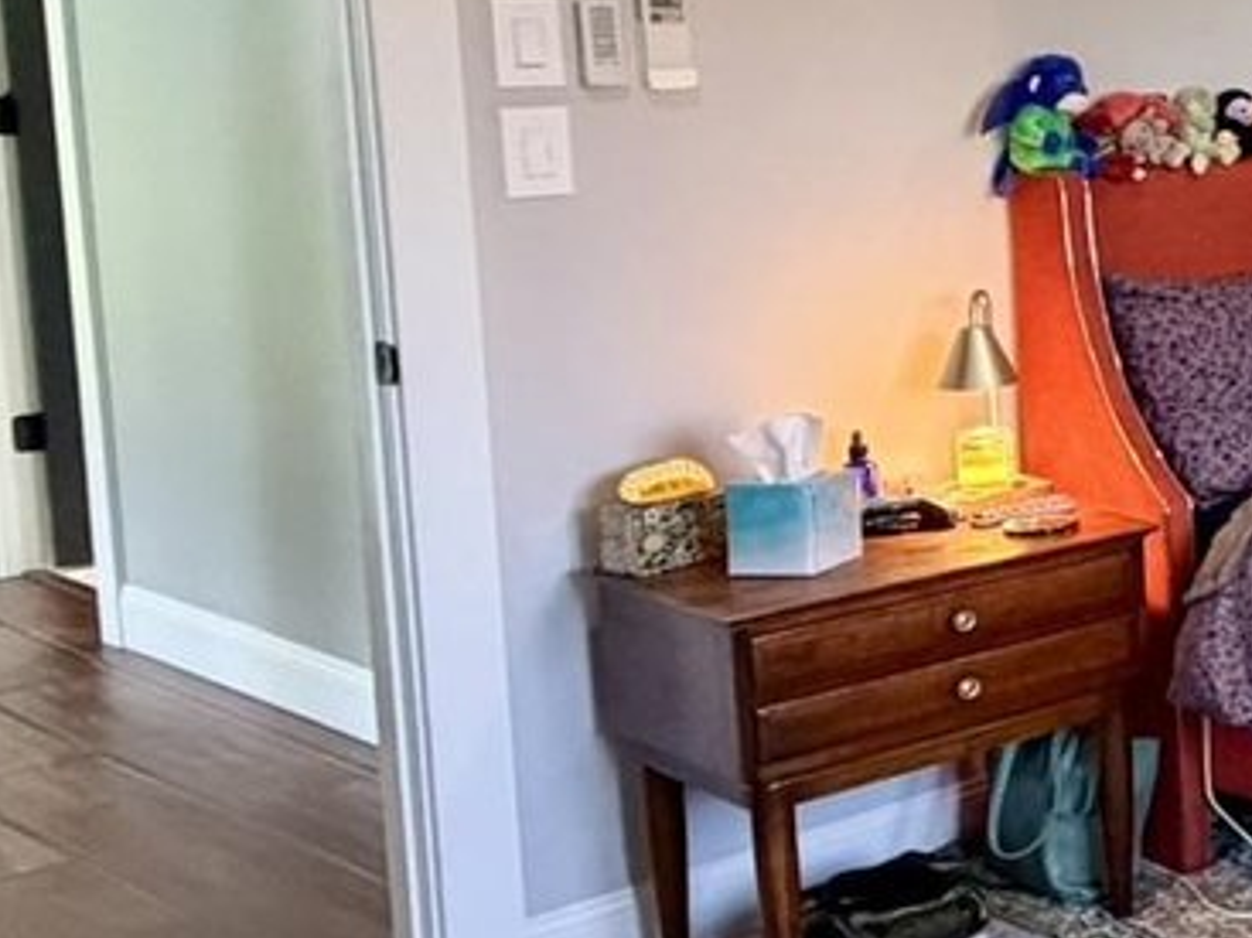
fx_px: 2206
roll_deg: -1.0
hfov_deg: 20.2
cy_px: 208
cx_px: 2368
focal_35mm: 61
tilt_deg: -6.3
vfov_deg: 23.7
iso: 320
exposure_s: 1/60
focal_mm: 2.22
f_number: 2.2
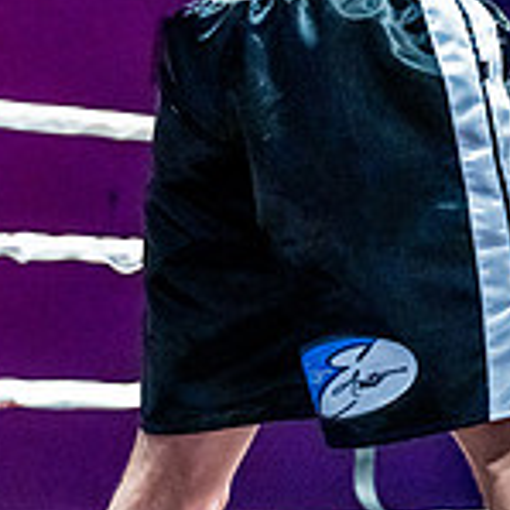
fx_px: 2350
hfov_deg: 11.4
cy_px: -117
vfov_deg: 12.1
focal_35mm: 141
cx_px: 952
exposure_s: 1/1000
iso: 4000
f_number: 4
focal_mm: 39
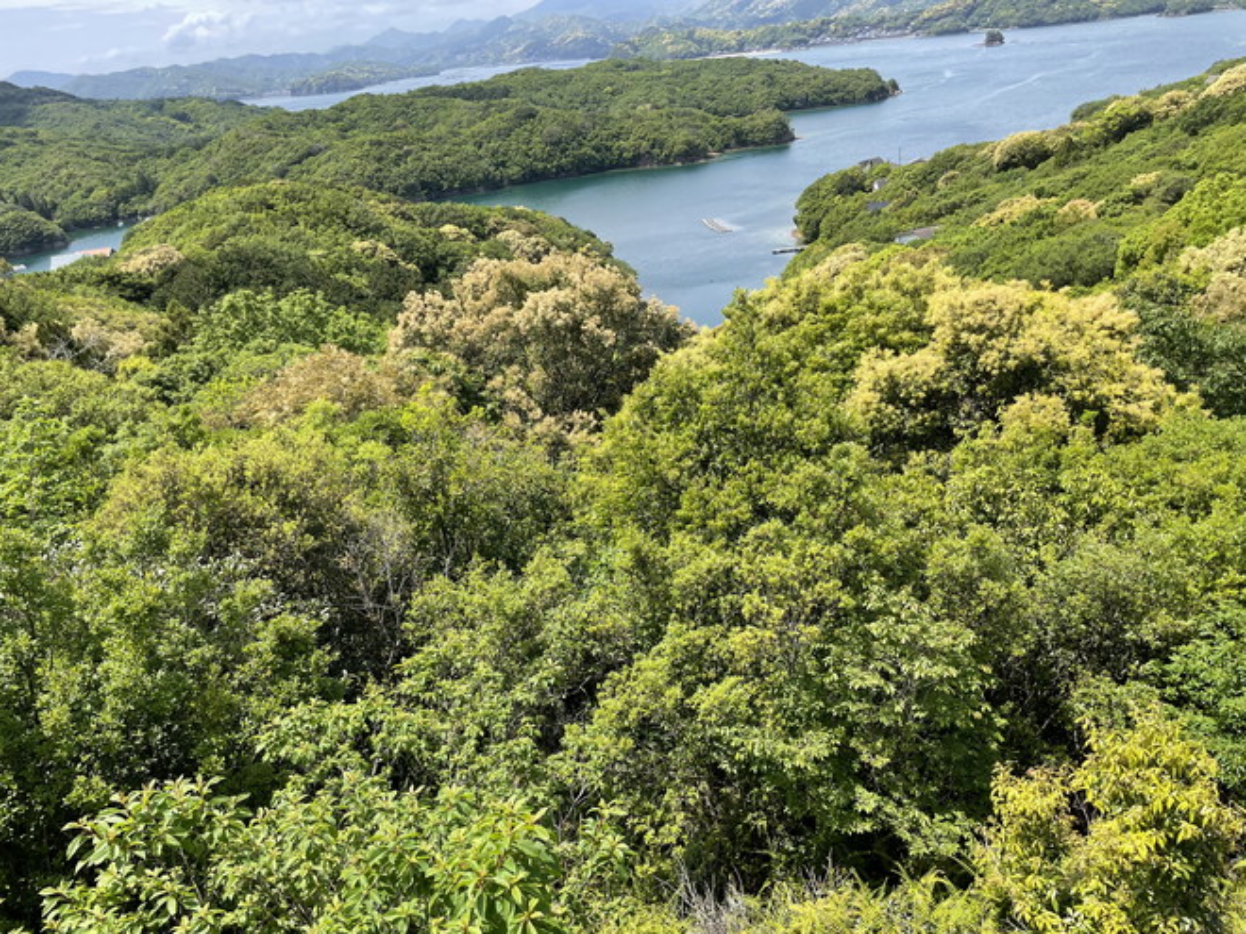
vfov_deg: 53.1
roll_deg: +6.9
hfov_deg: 67.3
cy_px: 467
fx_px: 936
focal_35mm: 26
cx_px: 623
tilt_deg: -24.3
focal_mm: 4.2
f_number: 1.6
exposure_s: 1/1689
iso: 32
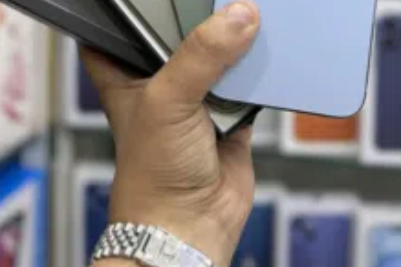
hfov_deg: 22.4
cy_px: -71
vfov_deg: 14.5
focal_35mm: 91
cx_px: 183
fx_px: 1014
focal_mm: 6.86
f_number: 1.78
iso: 100
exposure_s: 1/100
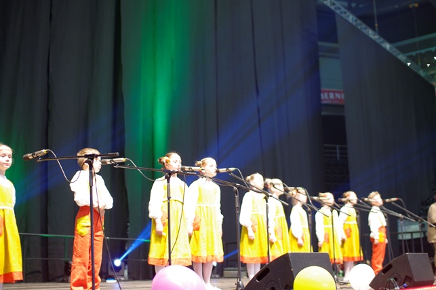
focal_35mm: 45
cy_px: 145
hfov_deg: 43.7
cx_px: 218
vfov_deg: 29.8
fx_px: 544
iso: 400
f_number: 1.8
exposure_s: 1/60
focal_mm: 30
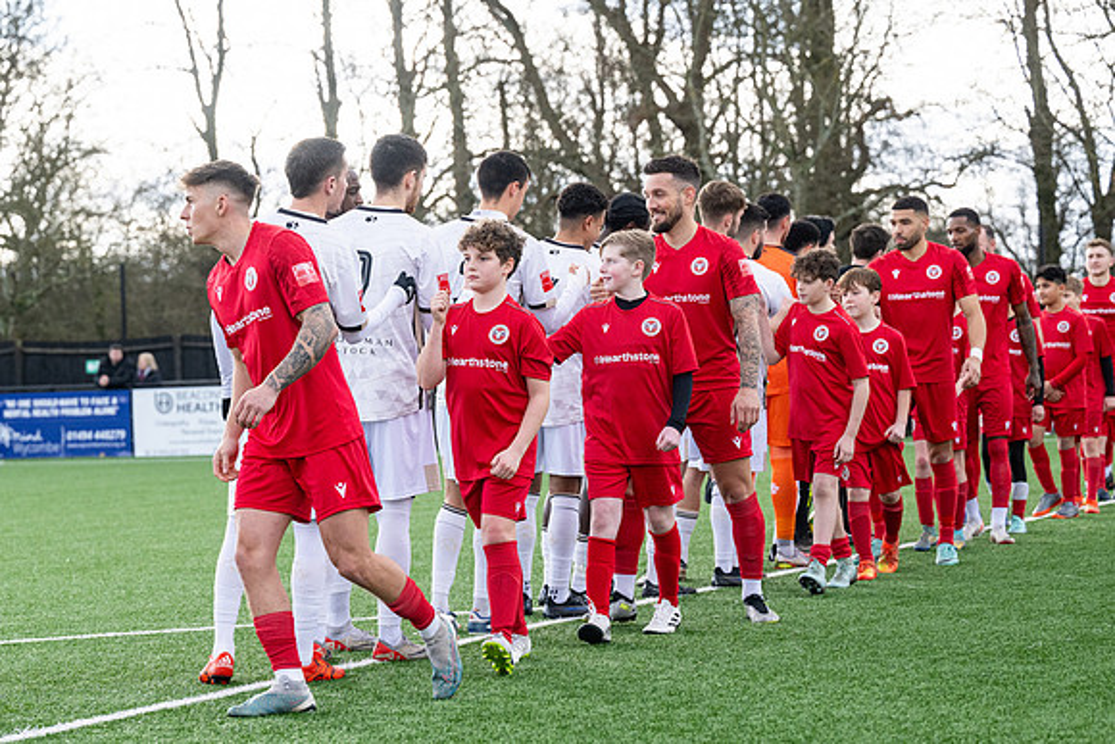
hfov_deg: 21.0
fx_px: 3008
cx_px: 438
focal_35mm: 97
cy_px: 443
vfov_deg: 14.1
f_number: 4
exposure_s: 1/2000
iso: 800
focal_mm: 80
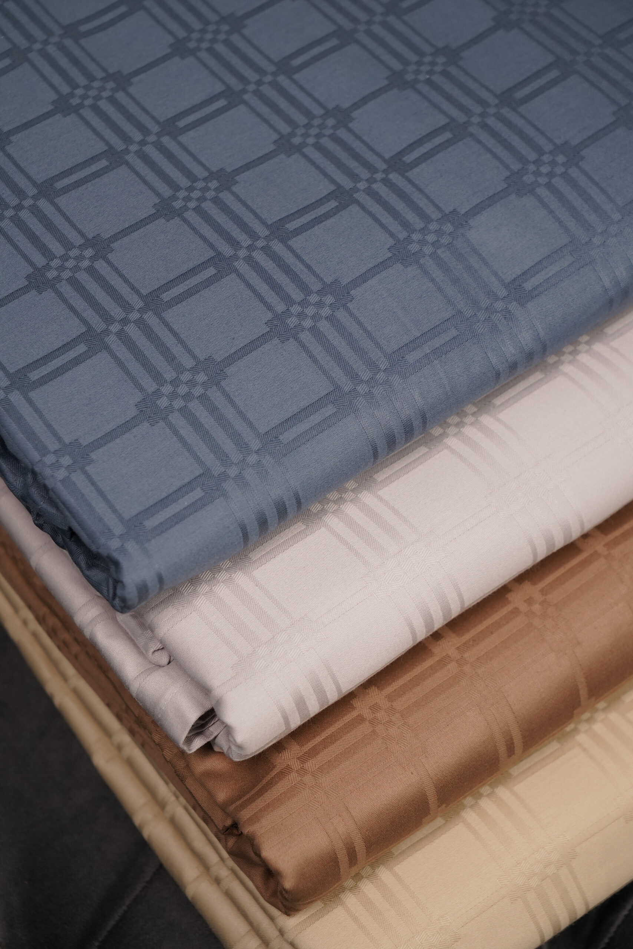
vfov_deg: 28.8
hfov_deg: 19.5
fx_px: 1846
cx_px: 316
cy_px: 474
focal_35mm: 70
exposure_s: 1/200
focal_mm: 70
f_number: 8
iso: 1000
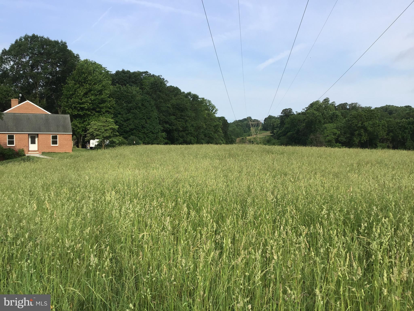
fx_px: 371
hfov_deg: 58.4
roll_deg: +0.3
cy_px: 156
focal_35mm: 31
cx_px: 207
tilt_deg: -5.5
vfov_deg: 45.4
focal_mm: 3.3
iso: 25
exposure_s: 1/947
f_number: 2.4
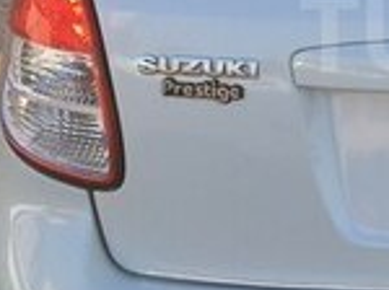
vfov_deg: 11.5
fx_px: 1436
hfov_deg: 14.5
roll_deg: -0.9
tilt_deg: -20.7
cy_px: 32
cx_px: 565
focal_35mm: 128
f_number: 2.2
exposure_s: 1/534
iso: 25
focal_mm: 4.15
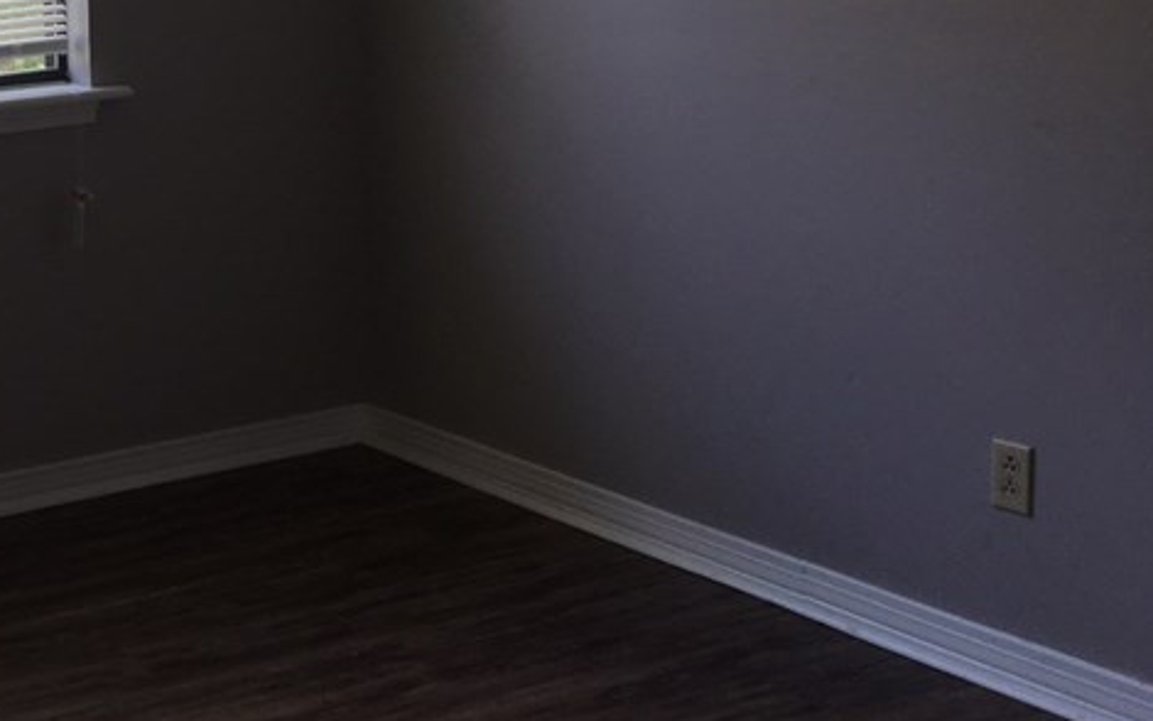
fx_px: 2106
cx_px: -74
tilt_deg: -10.3
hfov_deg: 28.2
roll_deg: +2.7
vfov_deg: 19.4
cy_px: 233
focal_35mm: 67
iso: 25
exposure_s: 1/82
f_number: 2.2
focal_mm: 4.15
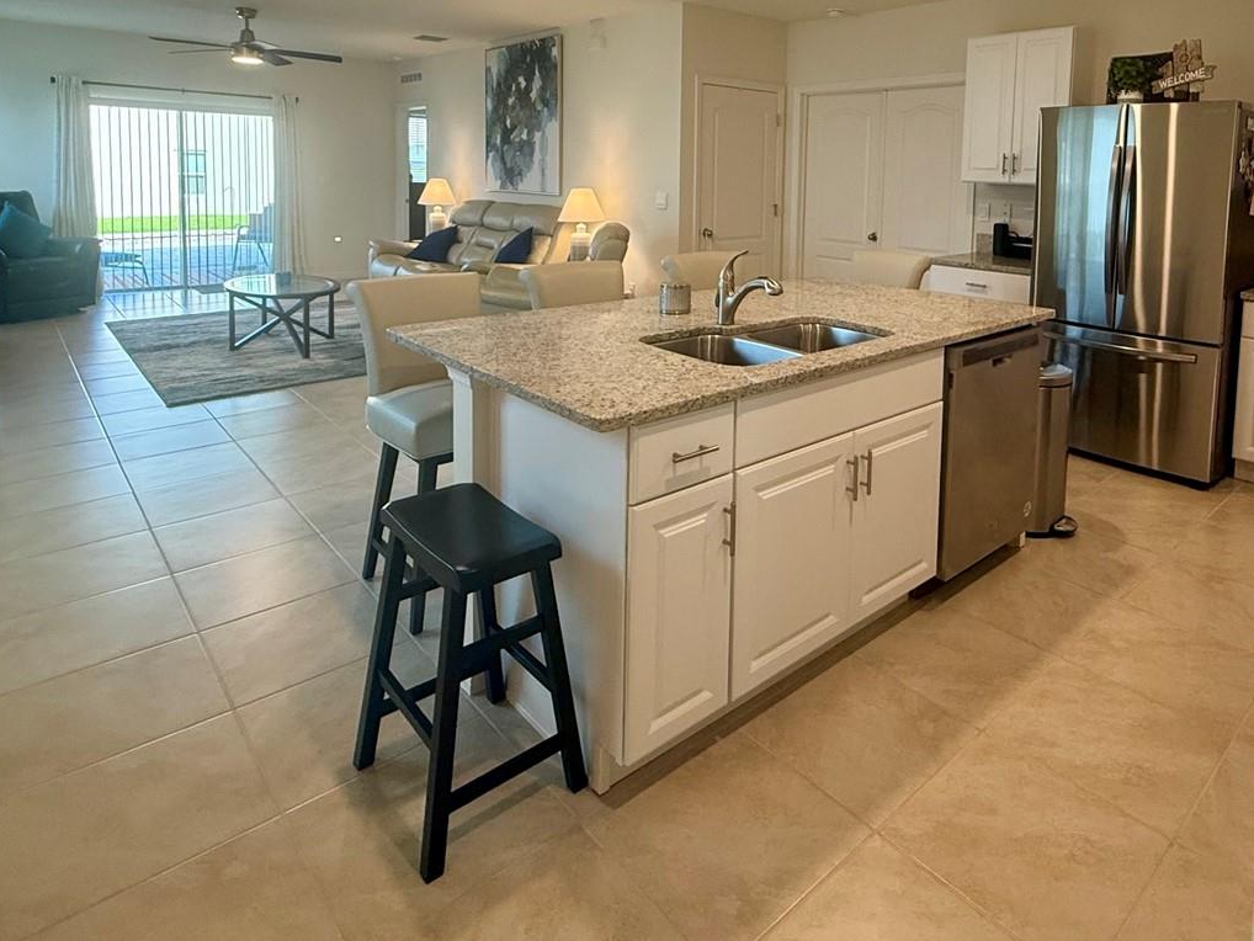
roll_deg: -1.4
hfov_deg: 75.5
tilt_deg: -3.6
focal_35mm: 22
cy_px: 225
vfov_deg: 57.7
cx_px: 758
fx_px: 797
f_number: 2.2
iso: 250
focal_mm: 2.22
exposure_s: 1/120
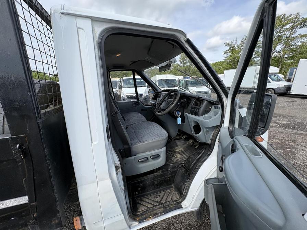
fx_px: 124
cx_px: 154
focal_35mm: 14
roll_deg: +0.0
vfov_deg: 85.7
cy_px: 115
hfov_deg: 102.1
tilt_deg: -9.9
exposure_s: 1/804
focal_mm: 2.22
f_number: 2.2
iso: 64
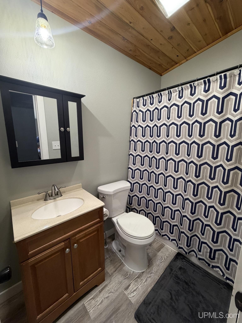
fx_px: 130
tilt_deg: -9.4
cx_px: 121
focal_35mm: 14
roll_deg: +0.2
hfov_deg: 85.7
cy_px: 162
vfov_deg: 102.1
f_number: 2.2
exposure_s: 1/60
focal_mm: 2.22
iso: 250
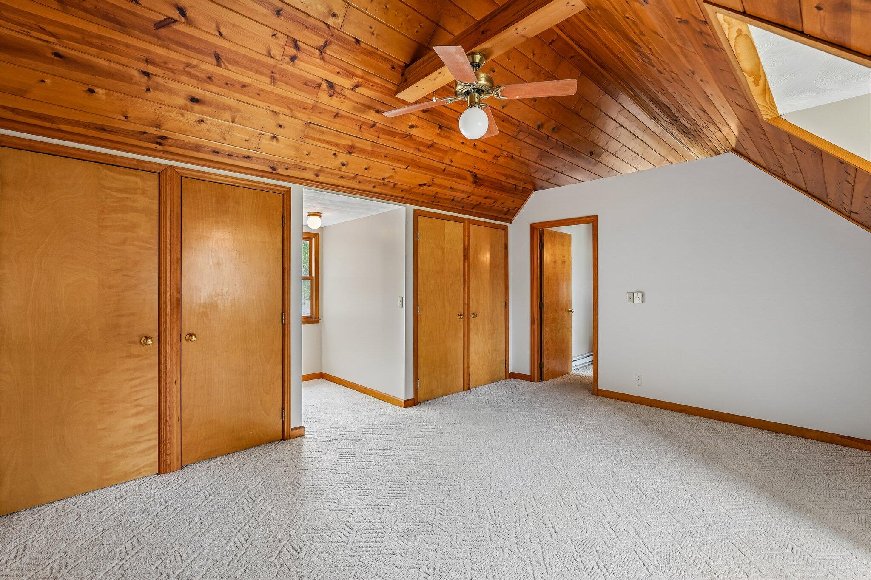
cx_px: 436
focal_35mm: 16
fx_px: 399
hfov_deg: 95.0
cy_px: 290
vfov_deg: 72.0
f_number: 8
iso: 400
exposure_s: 1/15
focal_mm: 16.5
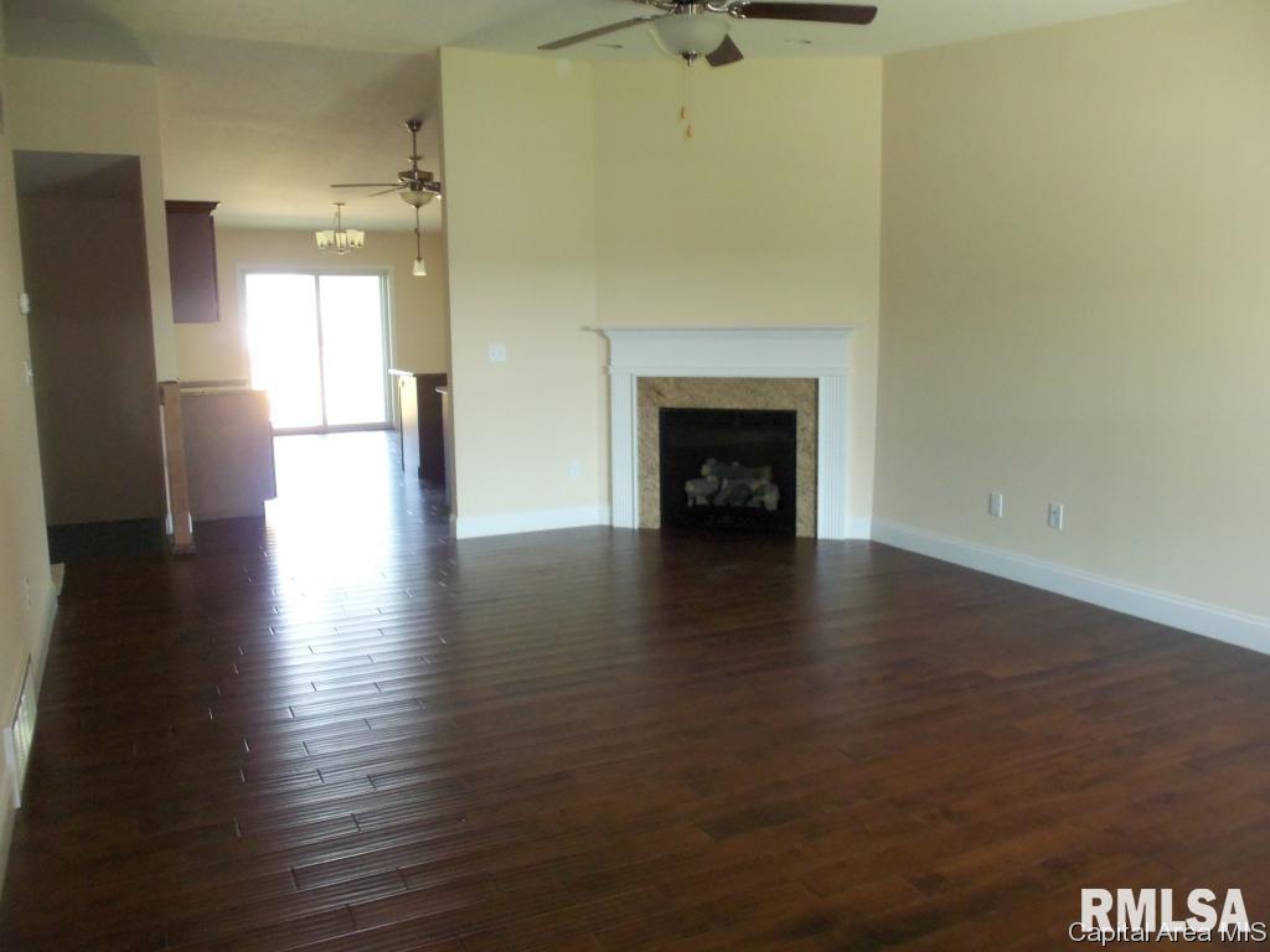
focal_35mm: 29
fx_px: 1064
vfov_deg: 48.2
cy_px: 476
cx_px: 635
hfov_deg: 61.7
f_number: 3.4
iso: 200
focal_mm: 5.2
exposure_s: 1/30
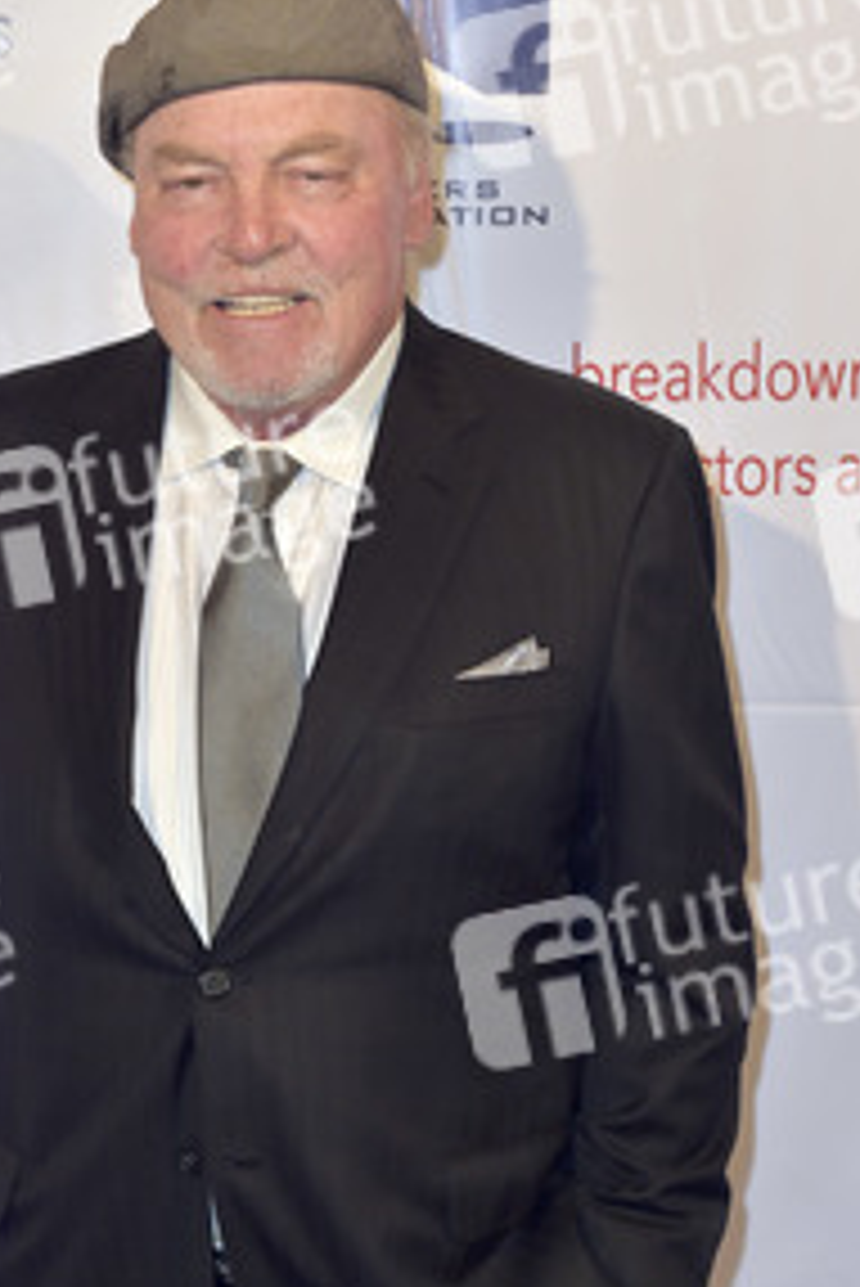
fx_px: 2899
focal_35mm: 81
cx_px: 277
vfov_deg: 25.0
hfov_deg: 16.8
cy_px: 738
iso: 400
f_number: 4.5
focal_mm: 58
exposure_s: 1/320
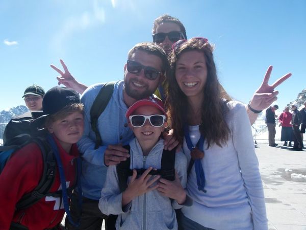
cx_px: 153
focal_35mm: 25
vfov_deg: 54.9
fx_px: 221
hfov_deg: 69.4
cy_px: 115
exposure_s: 1/640
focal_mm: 4.5
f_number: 4
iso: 100
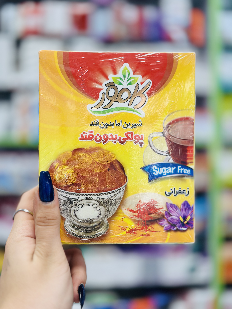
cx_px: 116
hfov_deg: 30.3
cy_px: 154
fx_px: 429
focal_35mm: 48
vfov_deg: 39.7
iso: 64
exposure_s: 1/100
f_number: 1.78
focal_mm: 6.86
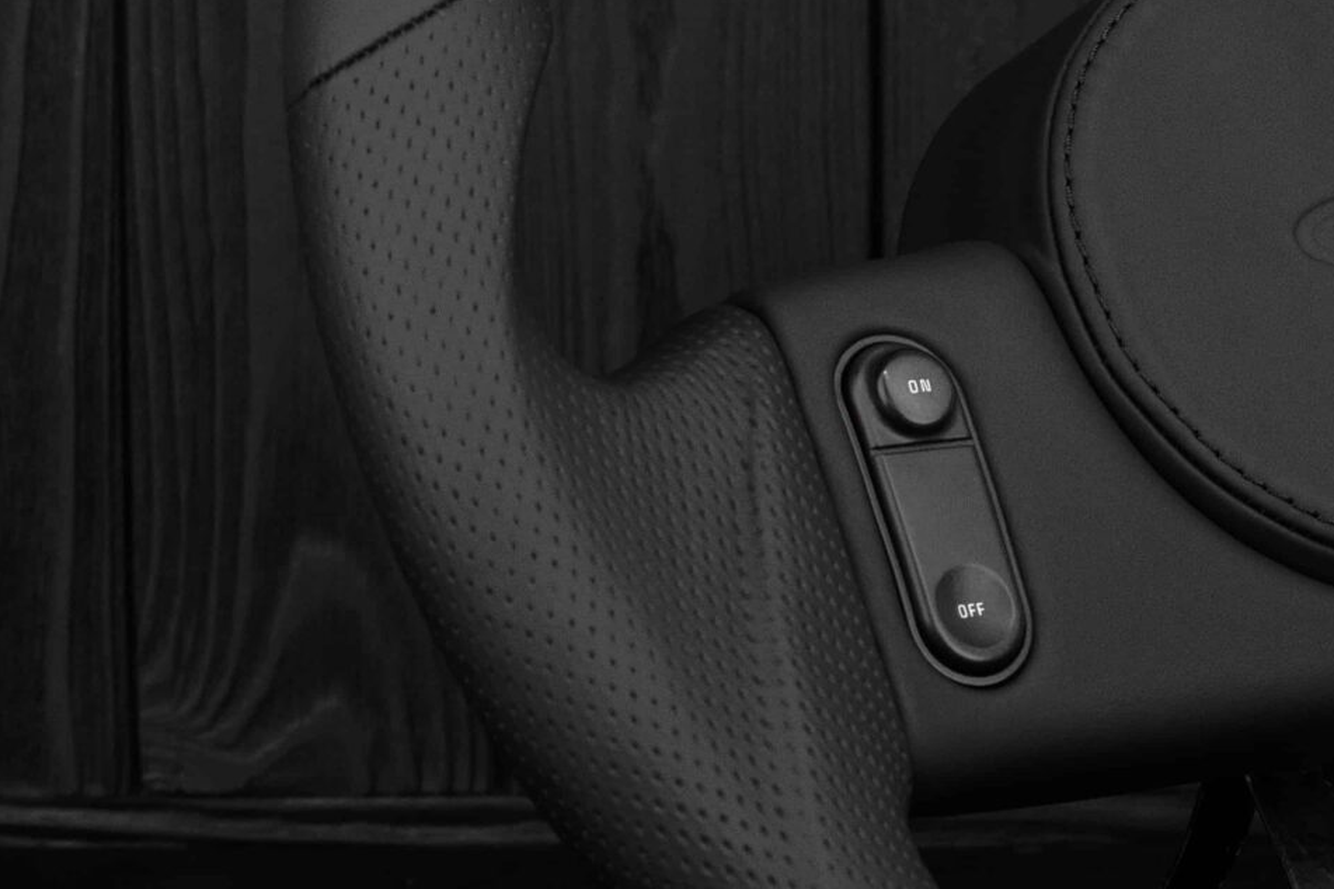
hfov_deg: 14.3
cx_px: 1333
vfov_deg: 9.7
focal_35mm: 141
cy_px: 257
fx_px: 5237
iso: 500
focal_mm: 35
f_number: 6.3
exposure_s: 1/125
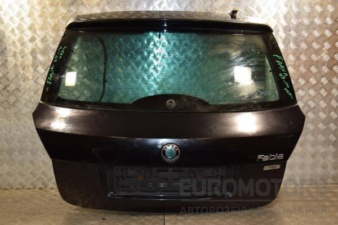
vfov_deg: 31.9
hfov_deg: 46.4
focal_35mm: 42
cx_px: 169
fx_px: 394
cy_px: 112
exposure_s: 1/200
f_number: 5
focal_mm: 28
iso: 800
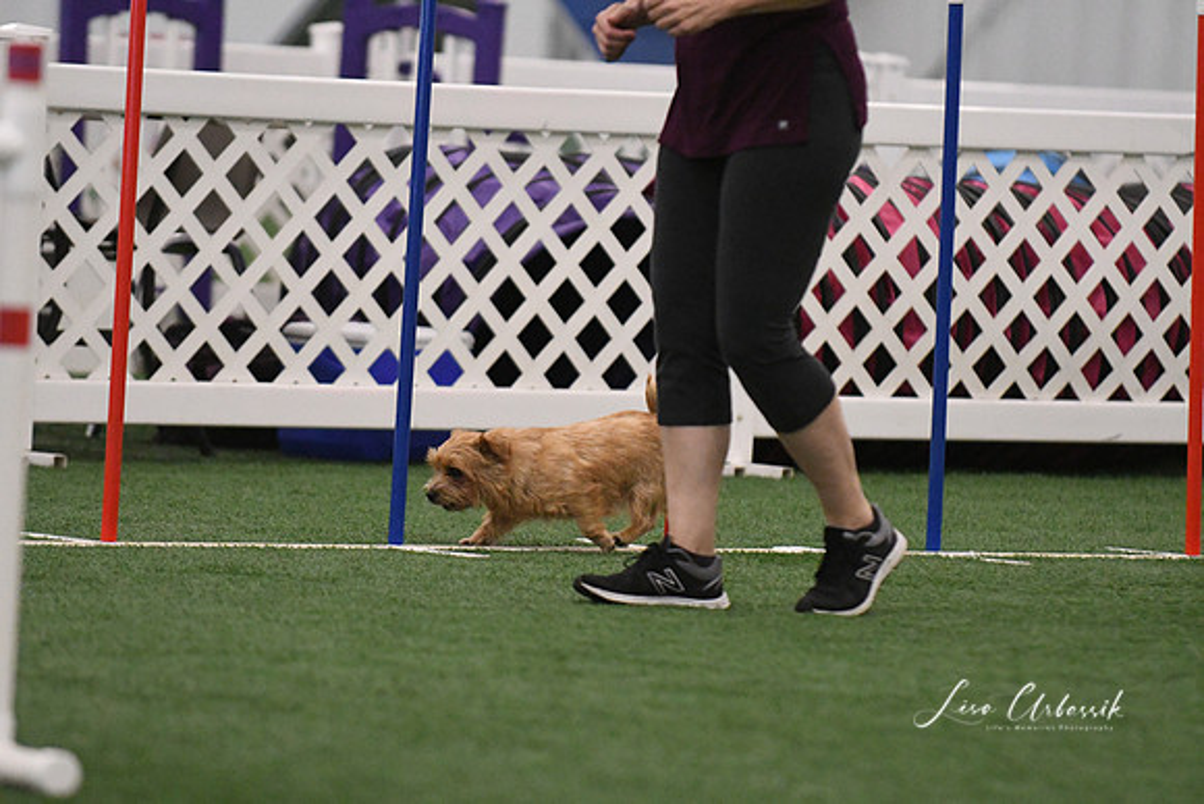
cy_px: 402
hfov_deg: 6.9
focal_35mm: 300
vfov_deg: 4.6
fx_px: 10035
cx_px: 602
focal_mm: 200
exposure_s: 1/640
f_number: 3.2
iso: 10000
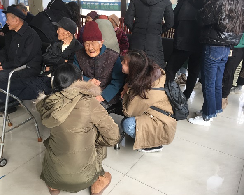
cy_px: 97
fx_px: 224
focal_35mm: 31
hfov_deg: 57.1
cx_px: 115
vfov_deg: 47.1
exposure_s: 1/100
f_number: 2.2
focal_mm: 4.15
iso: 40
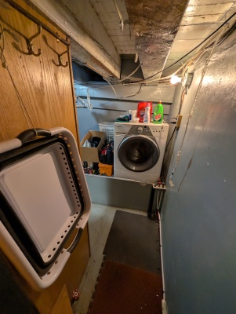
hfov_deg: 94.6
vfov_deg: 110.5
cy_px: 157
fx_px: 109
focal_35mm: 12
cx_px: 118
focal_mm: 2.02
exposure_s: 1/40
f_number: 1.7
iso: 54
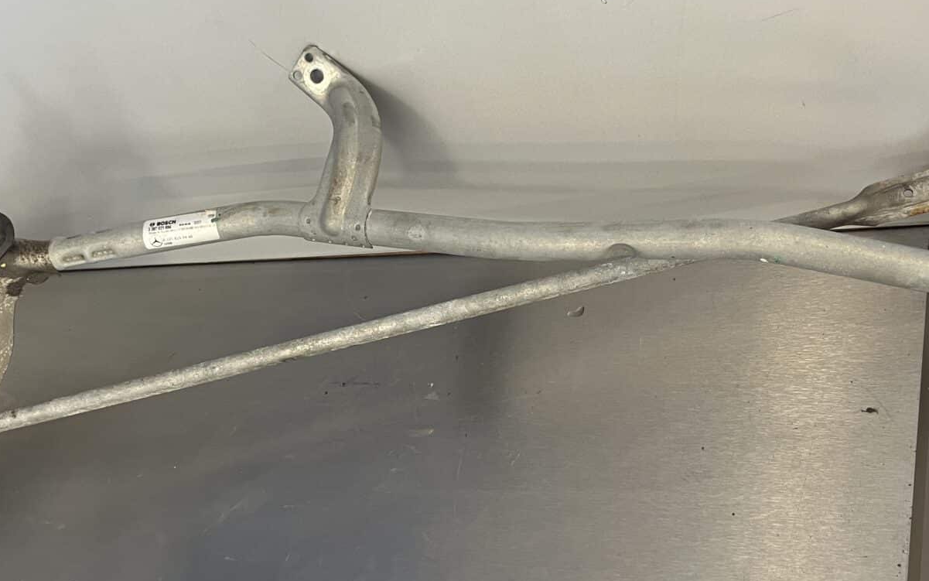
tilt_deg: -34.3
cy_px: 276
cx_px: 415
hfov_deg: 42.6
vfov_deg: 27.4
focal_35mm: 47
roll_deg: +22.3
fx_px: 1190
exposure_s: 1/69
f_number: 1.6
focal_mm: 5.1
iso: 125
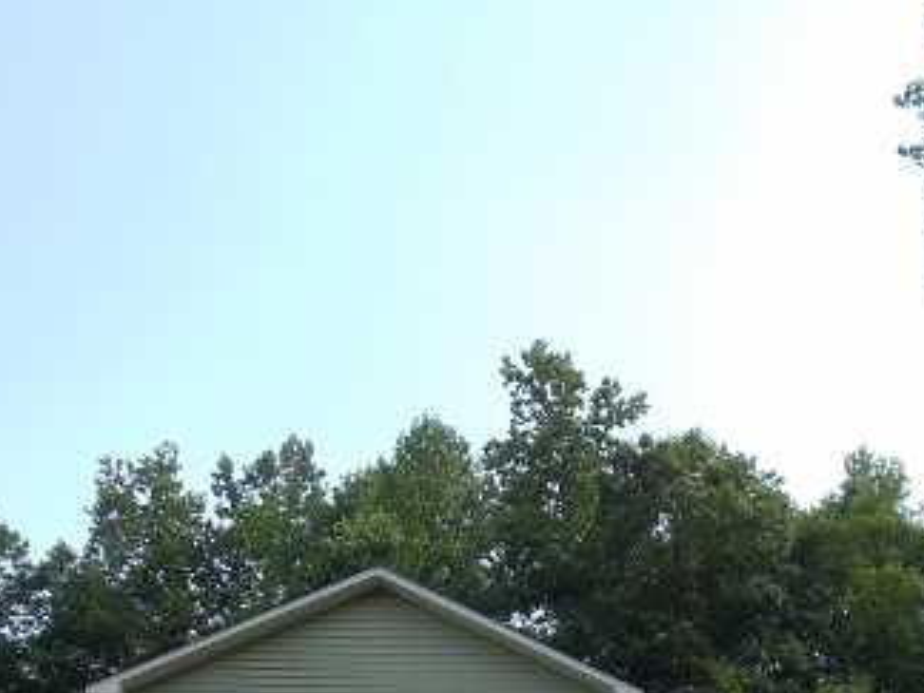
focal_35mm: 87
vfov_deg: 16.8
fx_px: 2322
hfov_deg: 22.3
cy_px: 610
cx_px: 670
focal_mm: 6
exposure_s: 1/125
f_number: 7.1
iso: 100
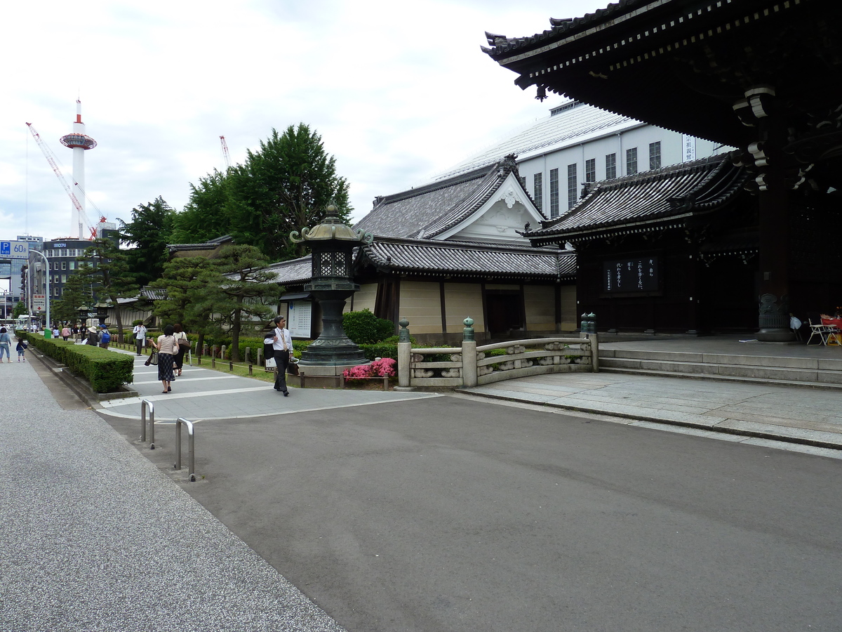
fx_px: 608
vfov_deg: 54.9
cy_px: 316
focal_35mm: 25
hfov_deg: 69.4
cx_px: 421
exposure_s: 1/320
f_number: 4
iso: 80
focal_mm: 4.1
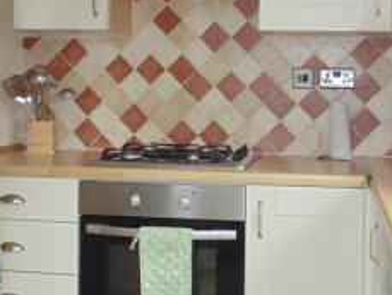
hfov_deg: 34.2
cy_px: 95
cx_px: 239
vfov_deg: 26.0
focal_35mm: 56
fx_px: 634
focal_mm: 4
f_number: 3.1
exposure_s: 1/30
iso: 80
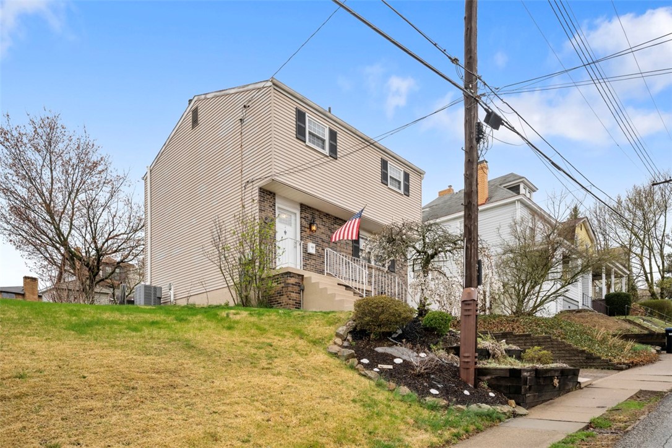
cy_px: 224
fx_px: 392
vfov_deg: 59.5
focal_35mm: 21
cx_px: 336
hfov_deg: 81.2
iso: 400
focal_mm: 21
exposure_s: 1/320
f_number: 8
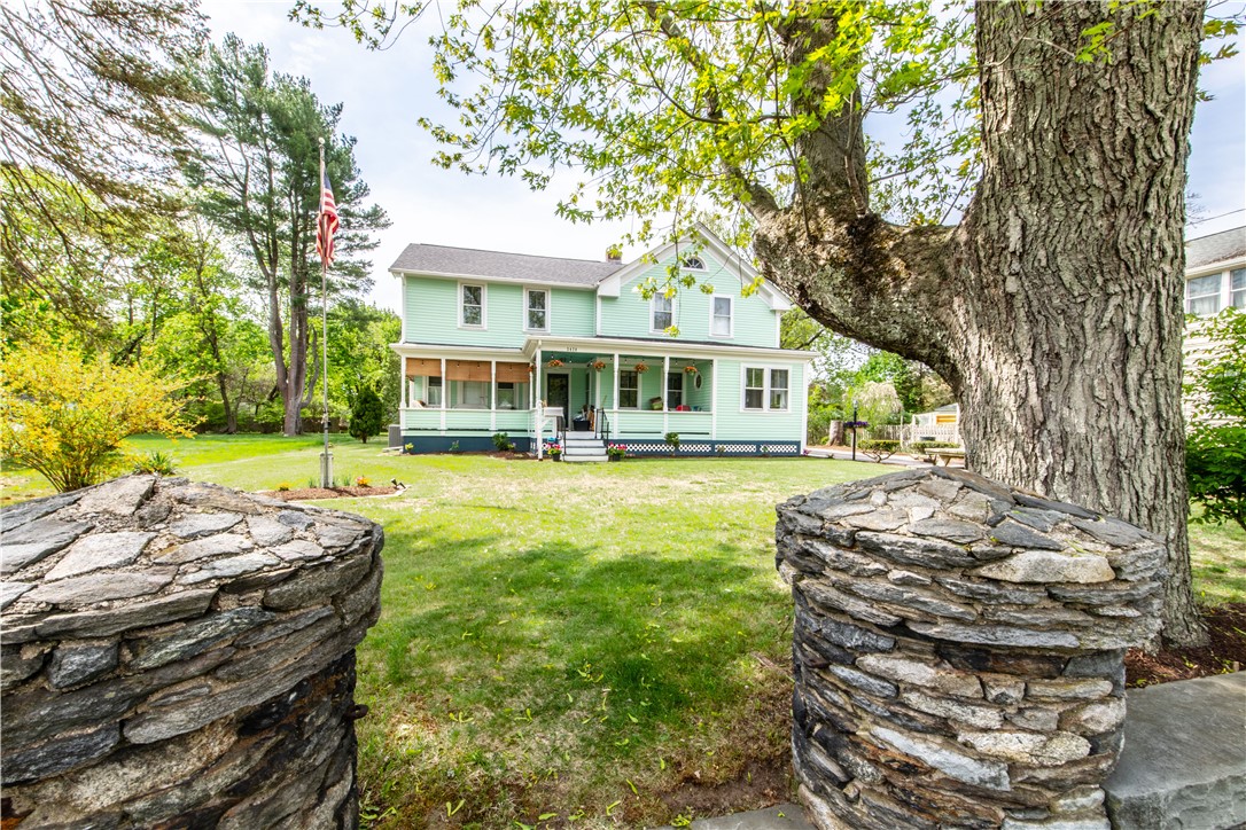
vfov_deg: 81.2
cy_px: 415
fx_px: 485
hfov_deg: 104.3
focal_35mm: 14
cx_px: 623
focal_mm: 14
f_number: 22
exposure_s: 1/40
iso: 200
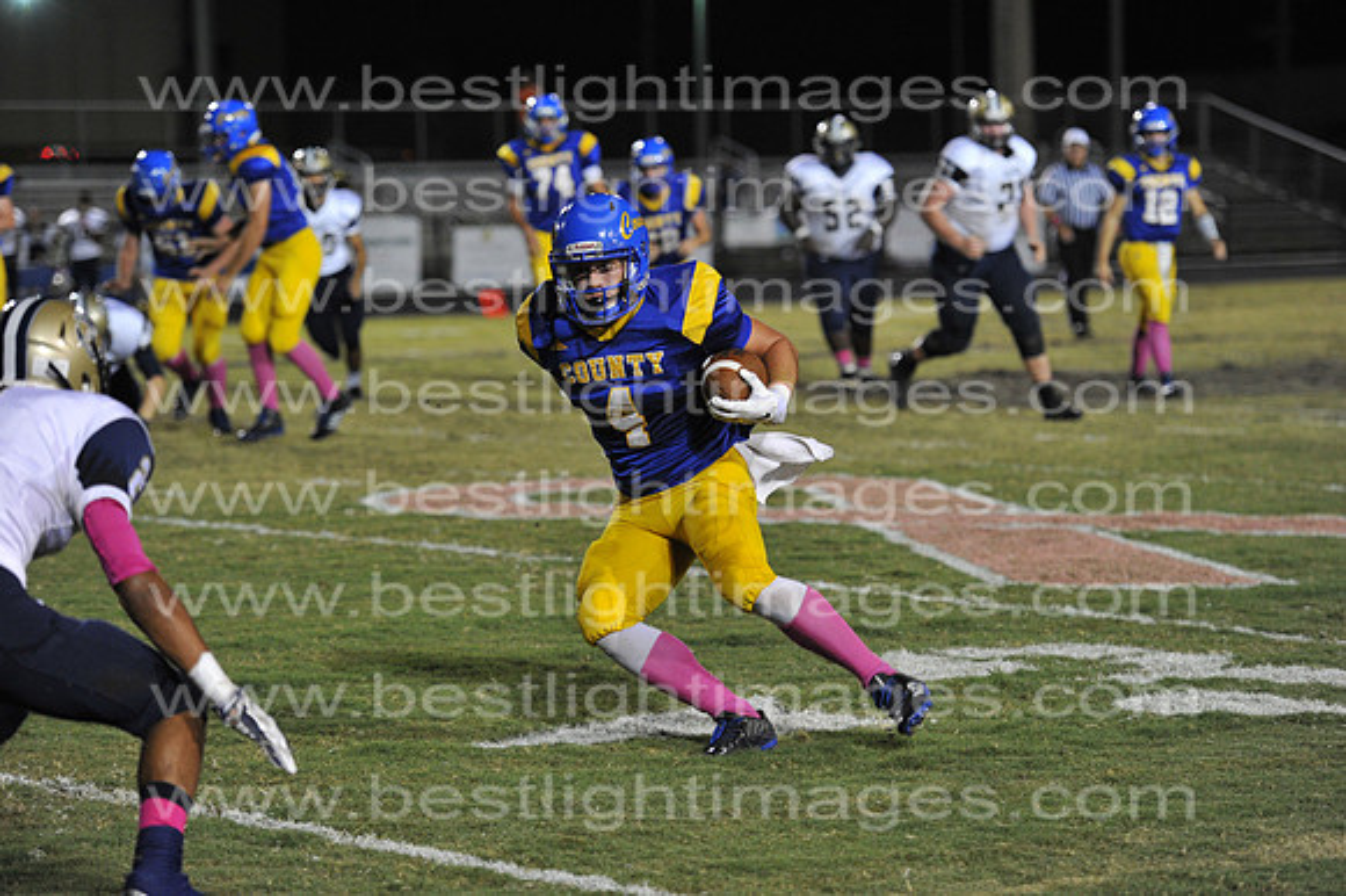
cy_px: 448
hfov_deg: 15.8
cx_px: 673
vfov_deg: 10.5
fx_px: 4858
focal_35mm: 130
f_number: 3.2
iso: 3200
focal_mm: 130
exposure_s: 1/400
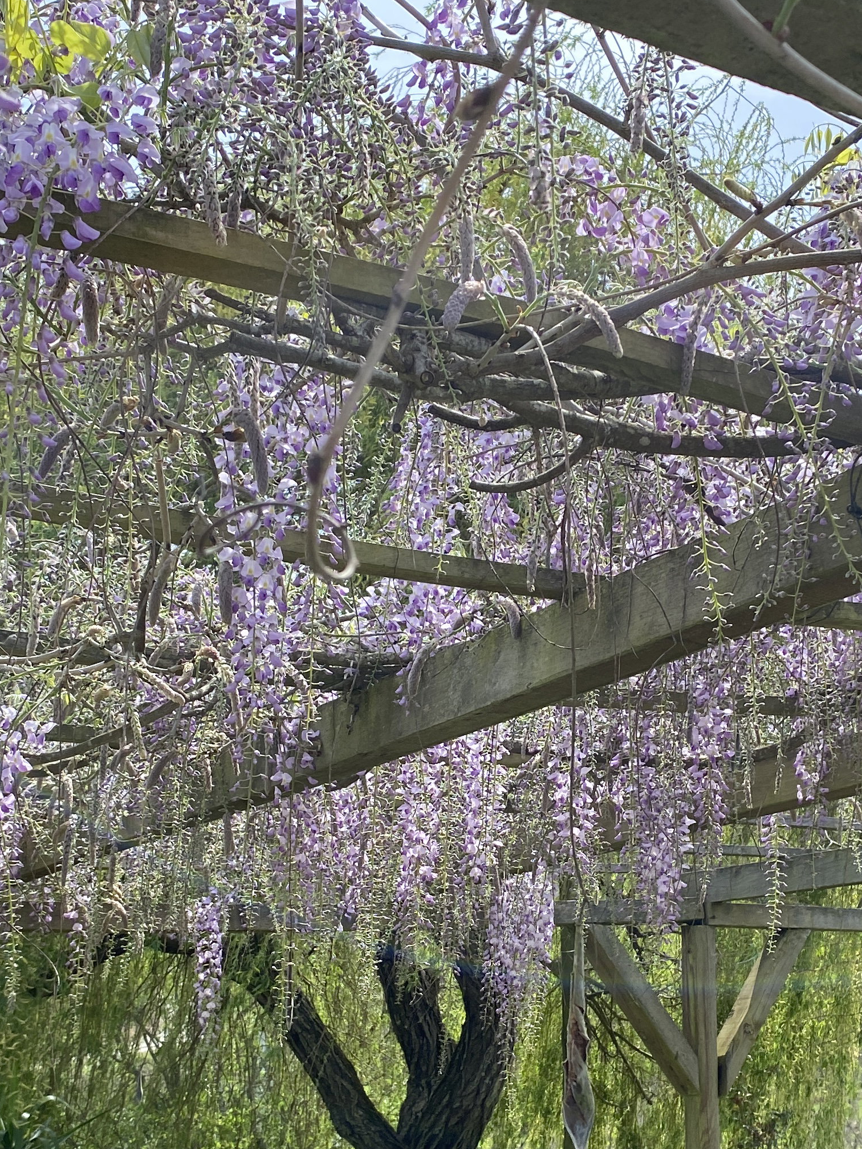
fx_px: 1727
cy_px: 767
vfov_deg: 36.4
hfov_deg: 28.0
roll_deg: +0.8
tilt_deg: +7.0
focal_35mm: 52
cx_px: 518
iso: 32
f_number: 1.8
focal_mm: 4.25
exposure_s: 1/1330
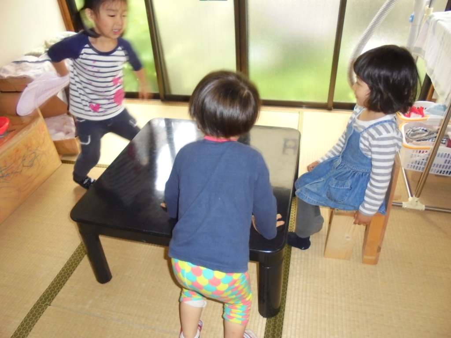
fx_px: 339
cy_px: 169
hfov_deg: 67.3
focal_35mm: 26
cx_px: 226
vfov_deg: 53.1
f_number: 3.5
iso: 400
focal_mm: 4.6
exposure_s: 1/30
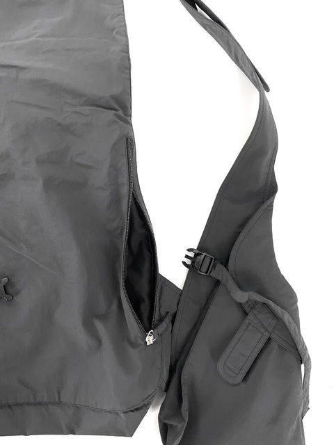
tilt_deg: -88.0
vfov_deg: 61.7
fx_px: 373
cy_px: 222
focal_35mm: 29
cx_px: 167
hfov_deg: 48.2
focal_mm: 3
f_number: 1.8
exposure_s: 1/122
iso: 16
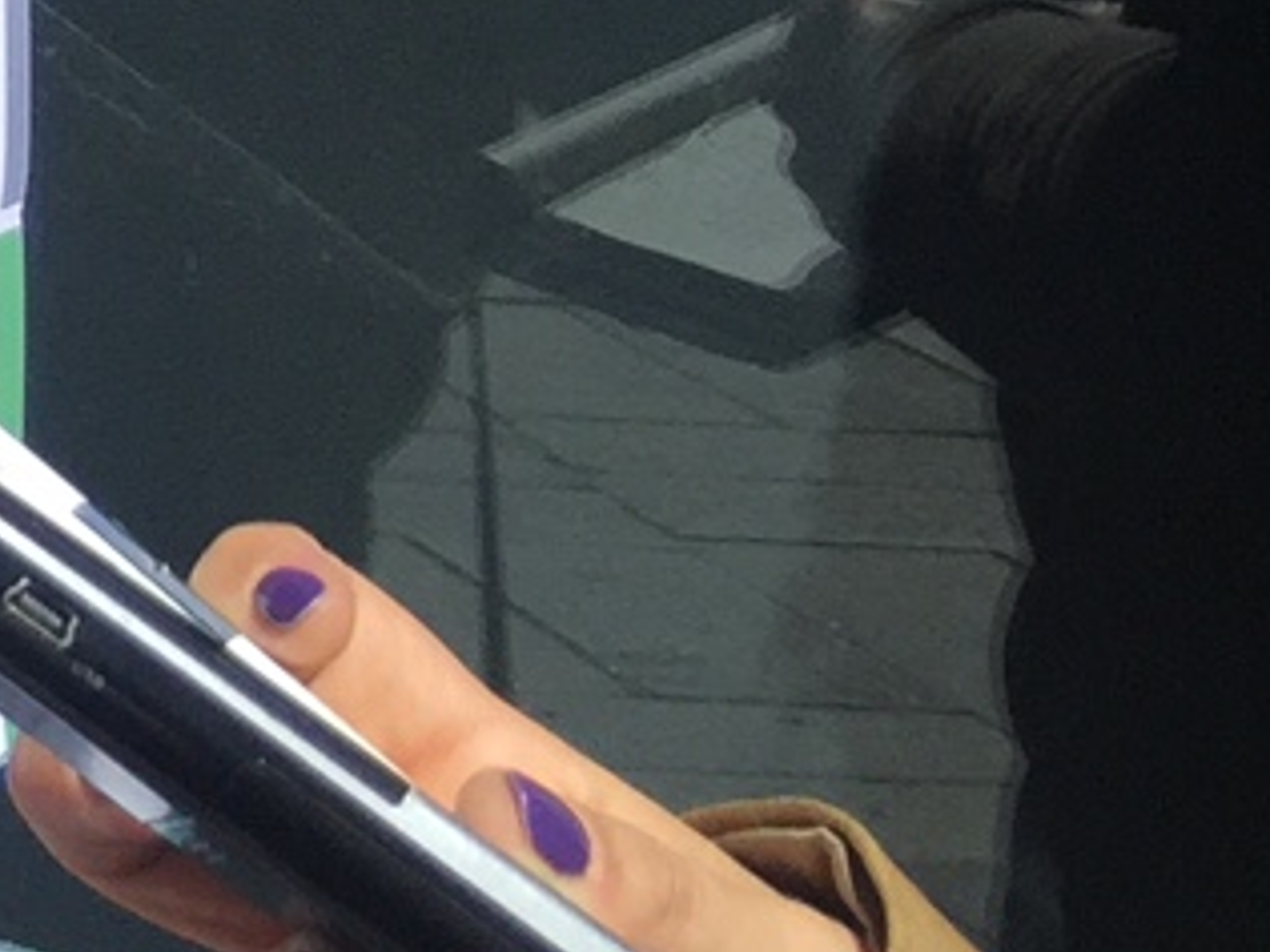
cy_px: -763
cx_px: -2001
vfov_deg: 9.4
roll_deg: -1.2
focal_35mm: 150
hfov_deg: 10.7
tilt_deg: +1.3
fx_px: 5503
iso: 32
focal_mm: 4.15
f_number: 2.2
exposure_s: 1/1799
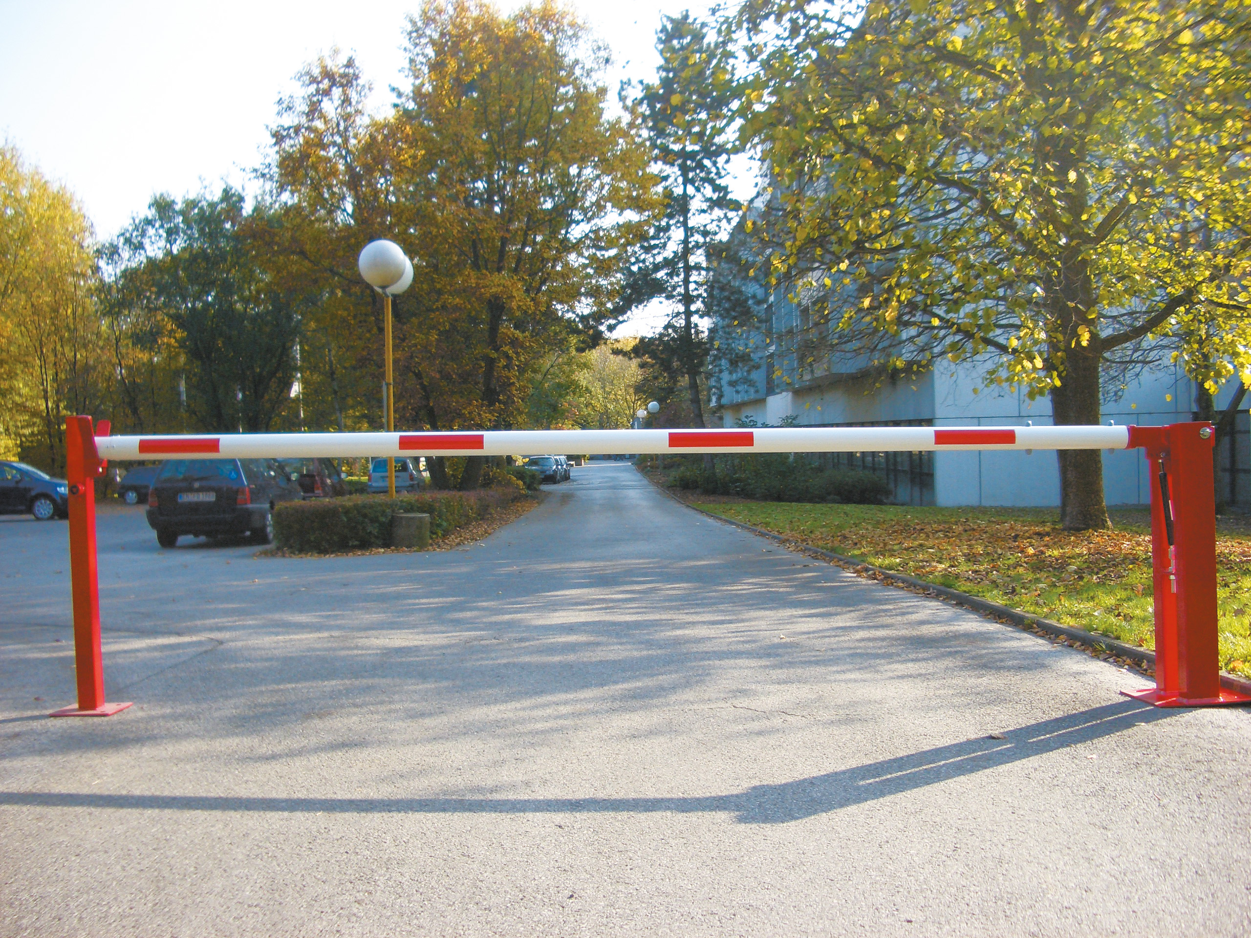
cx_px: 626
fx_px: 1265
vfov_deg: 40.7
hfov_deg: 52.6
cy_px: 469
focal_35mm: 35
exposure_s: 1/320
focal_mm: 5.8
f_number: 2.6
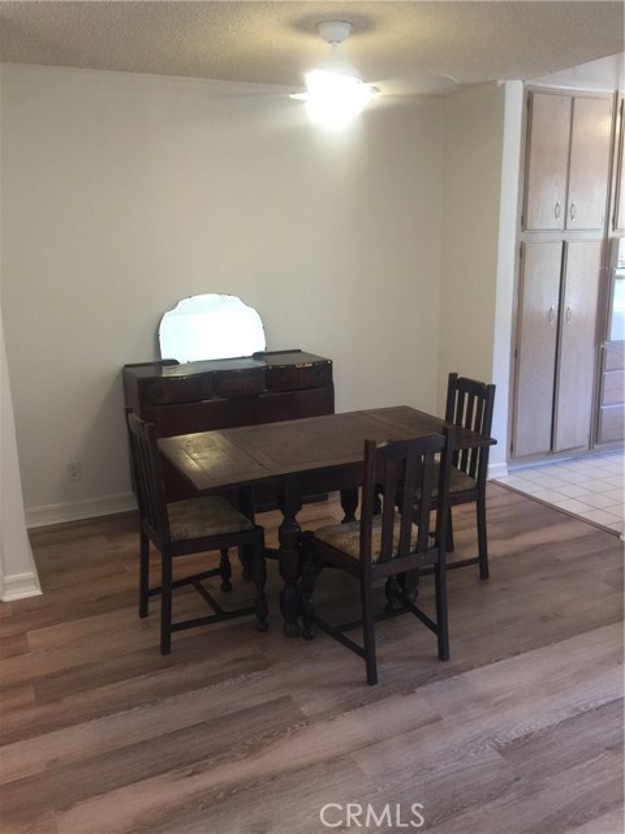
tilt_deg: -11.6
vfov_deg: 61.7
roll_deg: +2.1
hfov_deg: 48.2
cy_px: 417
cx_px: 312
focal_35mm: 29
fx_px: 698
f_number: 2.2
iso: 50
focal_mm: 4.15
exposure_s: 1/15
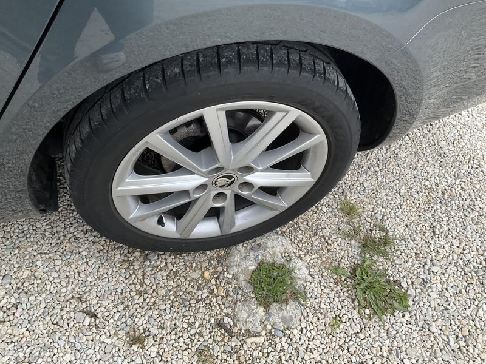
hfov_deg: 61.7
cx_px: 243
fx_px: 407
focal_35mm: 29
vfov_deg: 48.2
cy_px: 182
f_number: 1.8
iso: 25
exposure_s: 1/482
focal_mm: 3
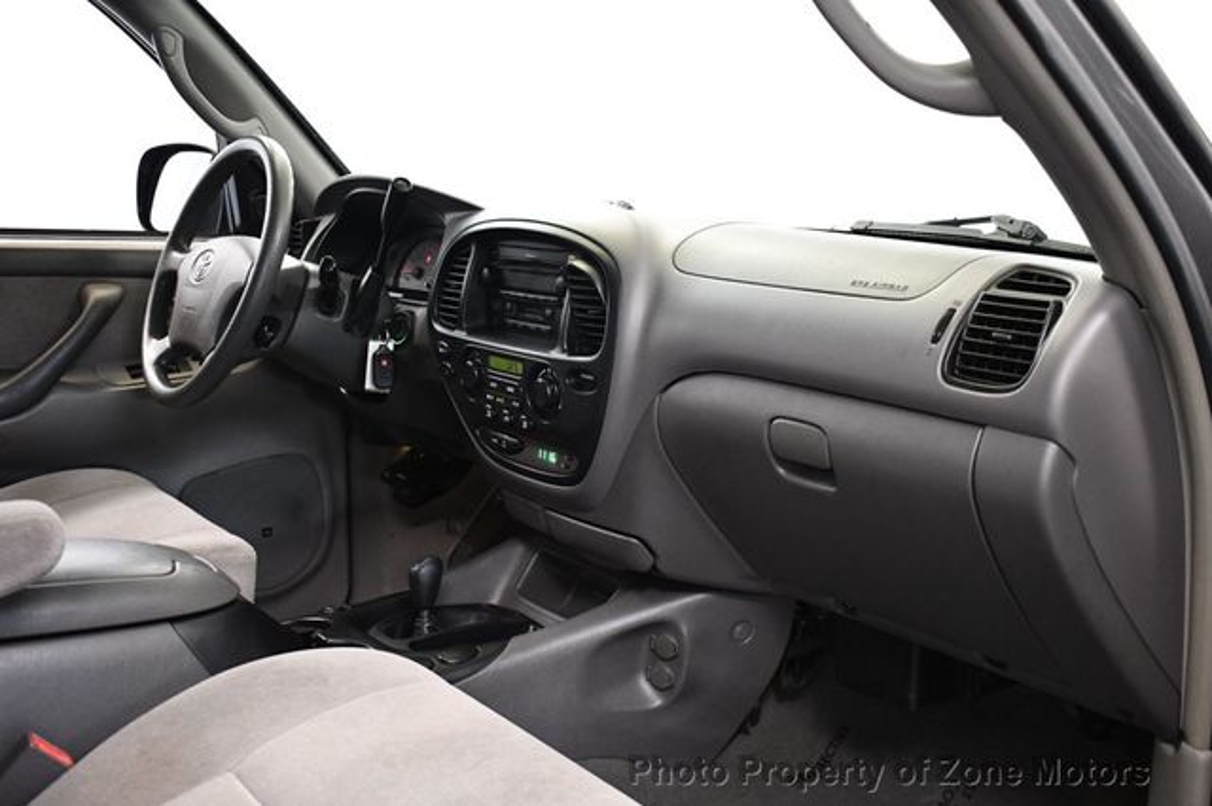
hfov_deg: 51.9
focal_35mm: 37
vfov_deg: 35.9
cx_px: 606
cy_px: 403
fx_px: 1245
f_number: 4
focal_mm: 25
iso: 3200
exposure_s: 1/80
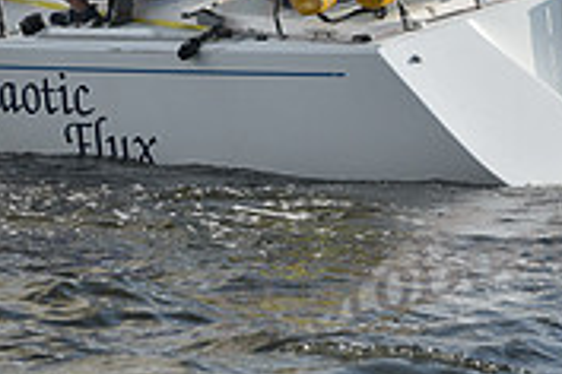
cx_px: 51
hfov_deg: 5.6
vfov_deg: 3.7
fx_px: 5713
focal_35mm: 366
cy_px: -170
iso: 250
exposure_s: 1/1250
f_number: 8
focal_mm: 112
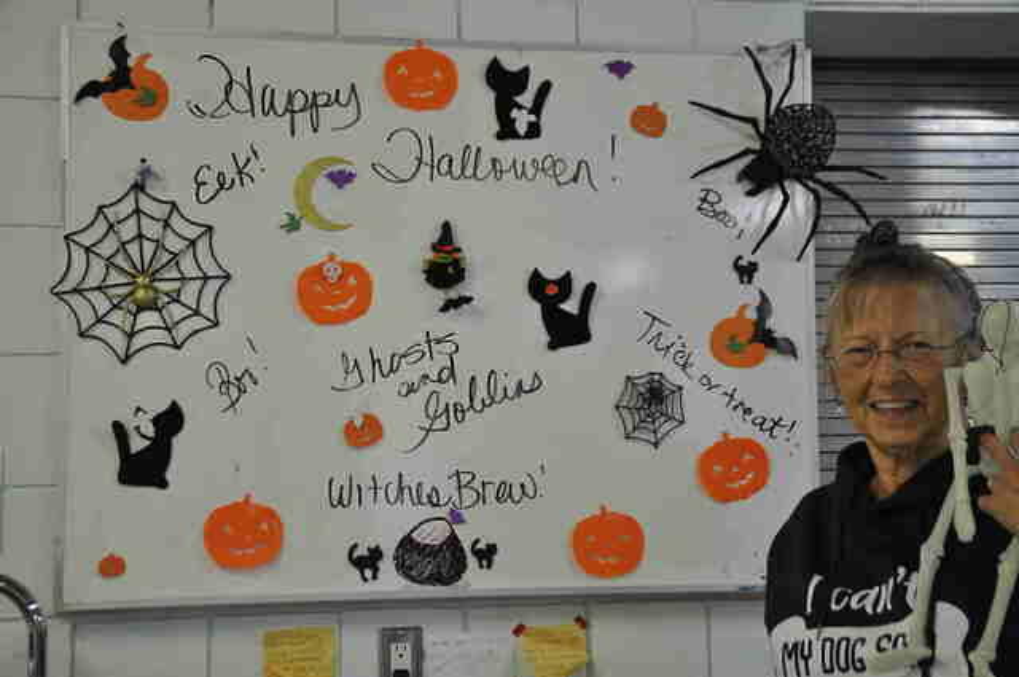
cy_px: 338
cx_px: 510
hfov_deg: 38.9
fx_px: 1442
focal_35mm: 51
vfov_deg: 26.4
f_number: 5
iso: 560
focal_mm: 34
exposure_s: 1/40
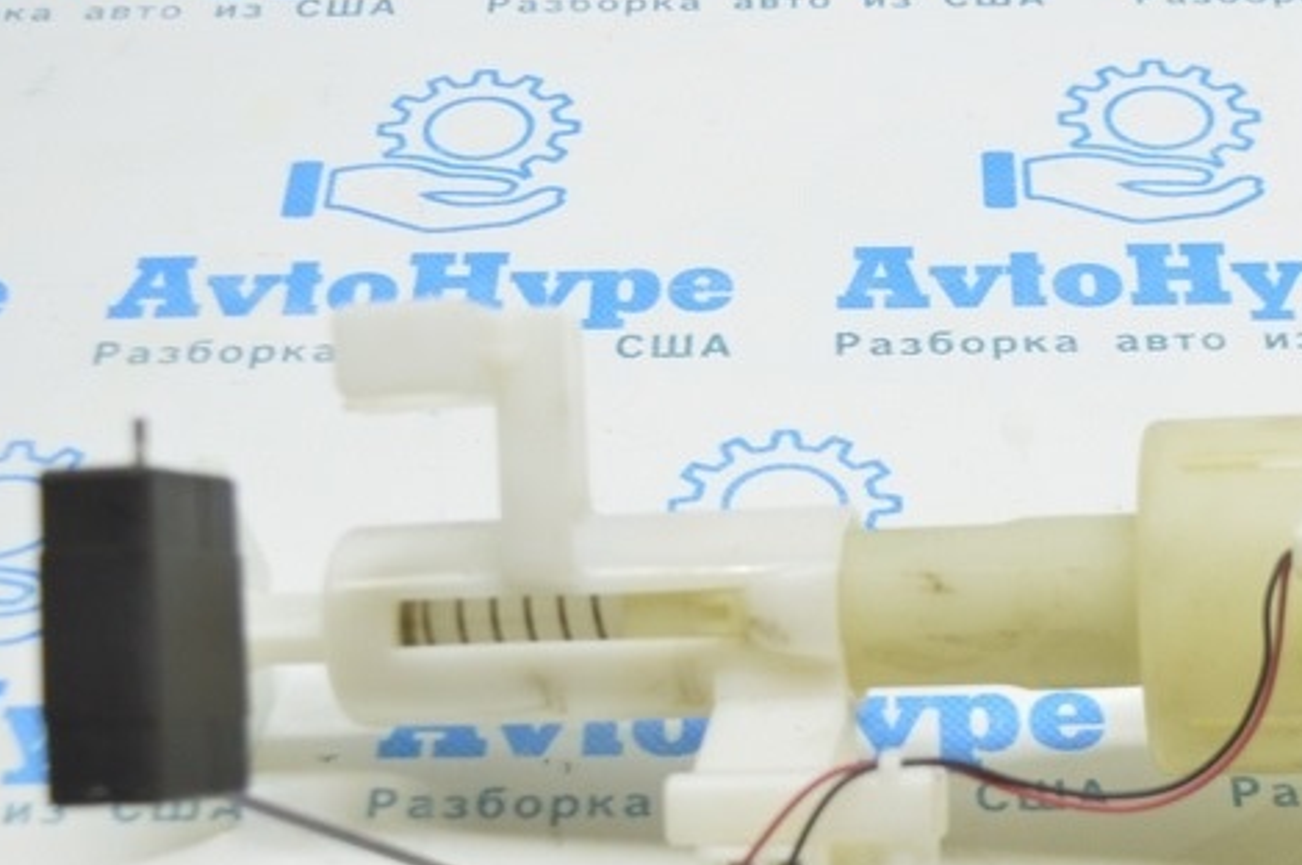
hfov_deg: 23.8
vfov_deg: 16.0
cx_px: 878
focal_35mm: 85
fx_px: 3070
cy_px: 642
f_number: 4
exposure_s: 1/40
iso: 400
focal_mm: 26
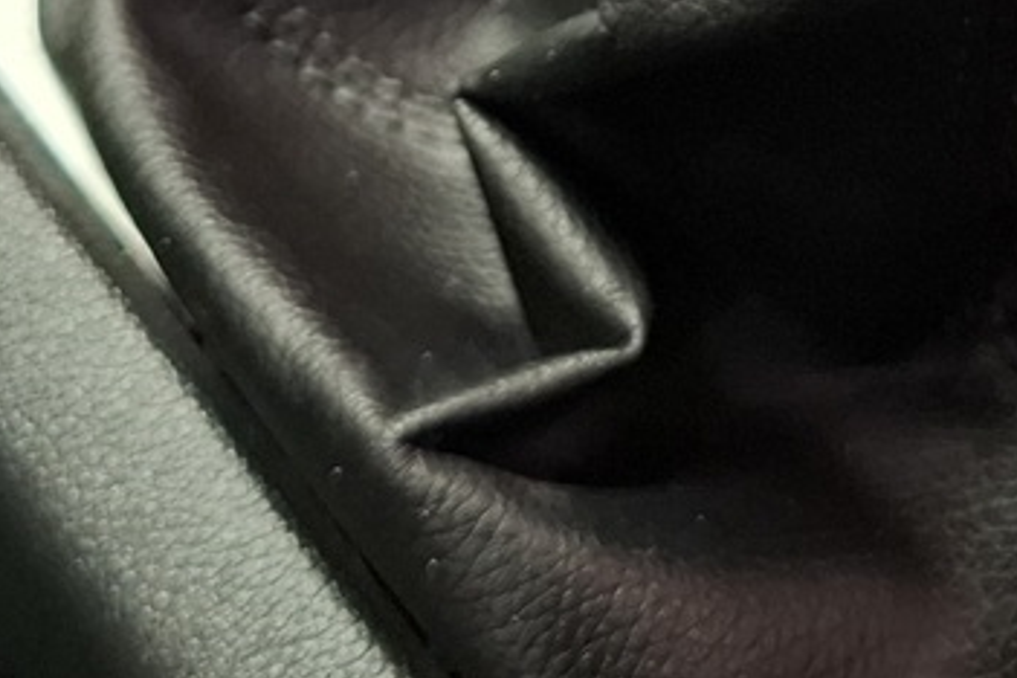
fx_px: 2768
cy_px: -464
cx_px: 756
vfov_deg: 12.9
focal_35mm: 98
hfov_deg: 20.7
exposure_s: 1/30
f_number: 1.8
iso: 250
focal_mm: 5.54
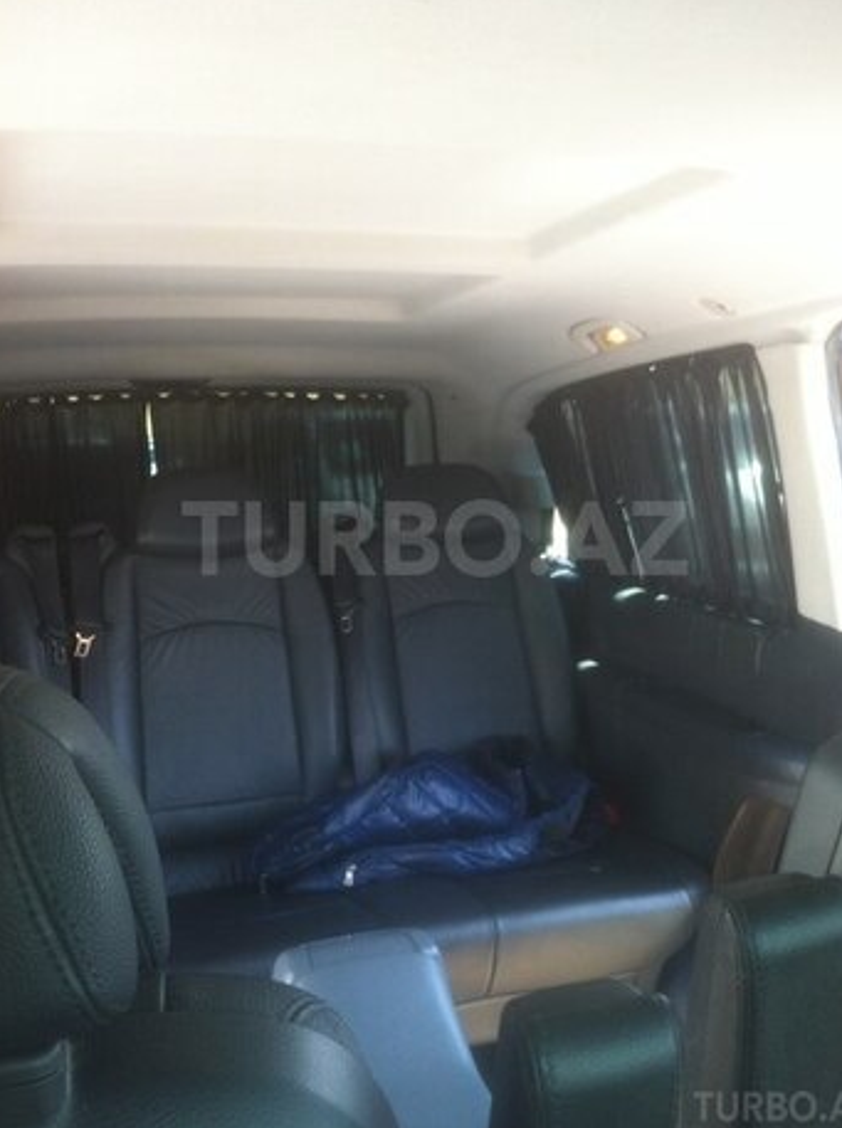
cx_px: 435
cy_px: 538
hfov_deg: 37.6
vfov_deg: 49.0
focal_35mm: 38
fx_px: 1236
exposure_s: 1/40
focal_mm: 3.85
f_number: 2.8
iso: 80
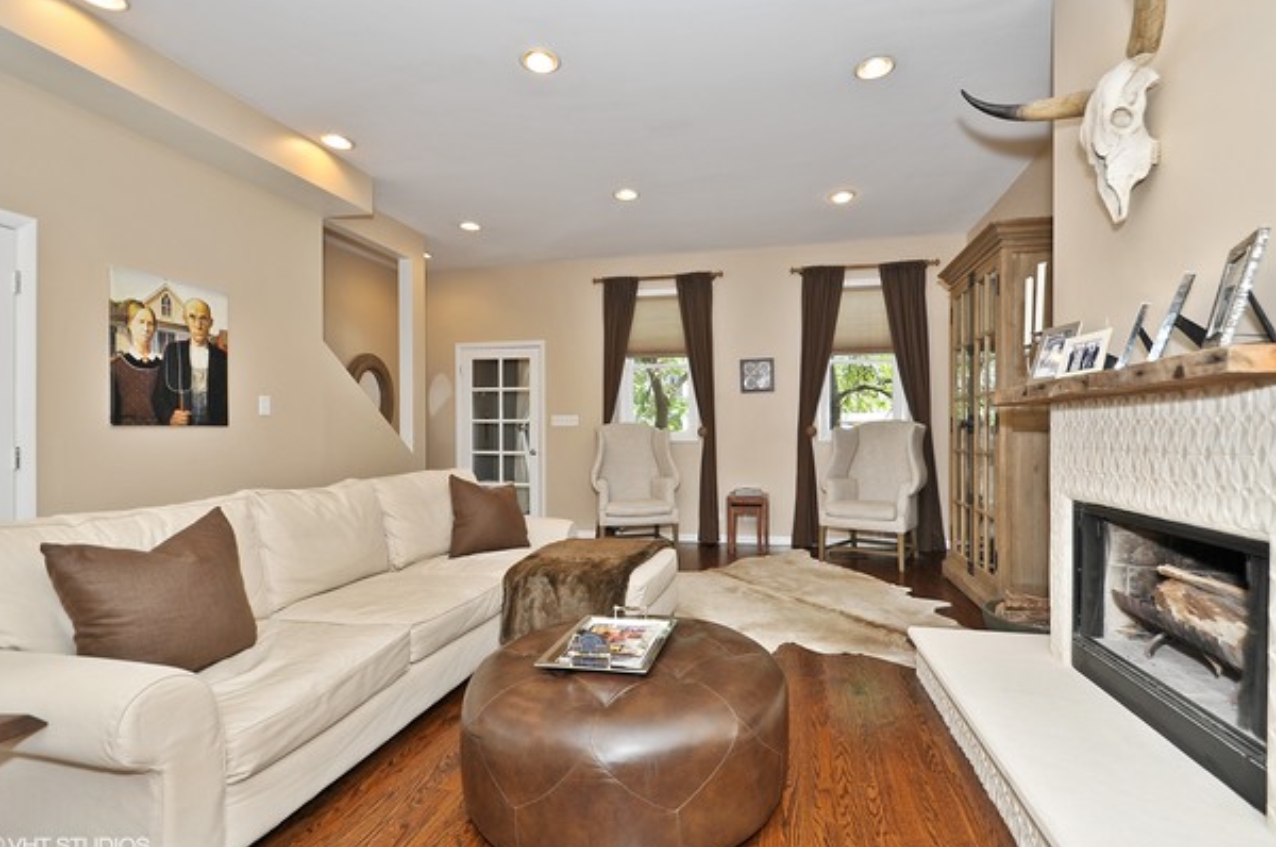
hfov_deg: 96.8
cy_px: 408
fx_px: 566
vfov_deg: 73.5
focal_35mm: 16
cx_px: 659
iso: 250
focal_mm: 10
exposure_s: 1/60
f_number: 5
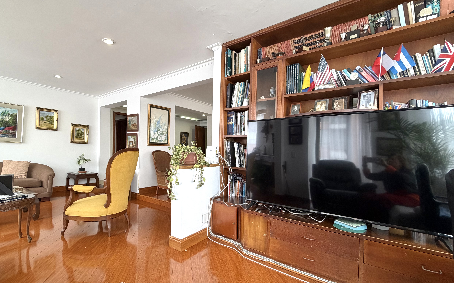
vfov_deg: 67.9
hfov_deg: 94.0
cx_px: 202
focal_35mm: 17
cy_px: 152
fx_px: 210
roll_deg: -0.6
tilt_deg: -0.1
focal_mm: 2.22
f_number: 2.2
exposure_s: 1/120
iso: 200
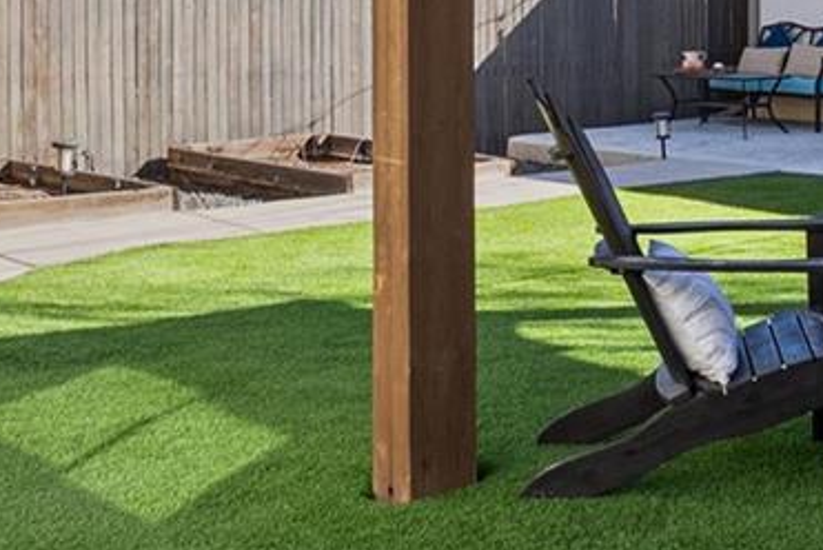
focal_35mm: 69
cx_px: 639
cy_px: 4
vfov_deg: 19.2
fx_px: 1579
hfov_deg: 28.7
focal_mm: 16
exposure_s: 1/80
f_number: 8
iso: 200
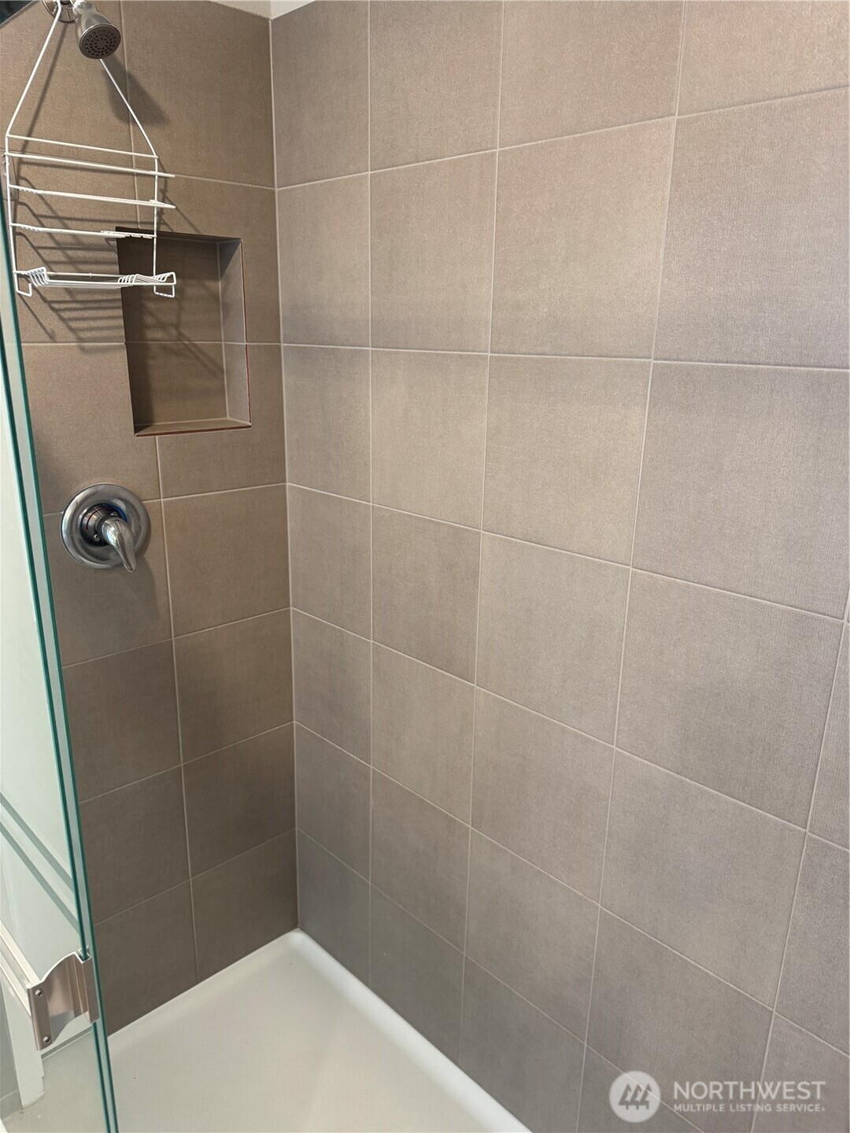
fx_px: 786
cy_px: 566
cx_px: 425
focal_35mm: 24
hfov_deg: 56.8
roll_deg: +0.5
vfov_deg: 71.6
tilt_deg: -17.5
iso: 200
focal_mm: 6.76
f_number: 1.78
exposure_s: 1/60
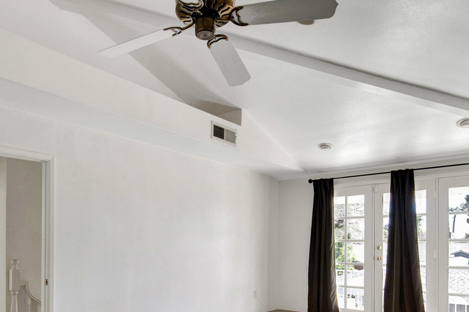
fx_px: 365
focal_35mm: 28
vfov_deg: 43.5
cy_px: 263
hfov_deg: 65.3
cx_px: 207
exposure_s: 1/80
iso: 400
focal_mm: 15
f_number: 7.1
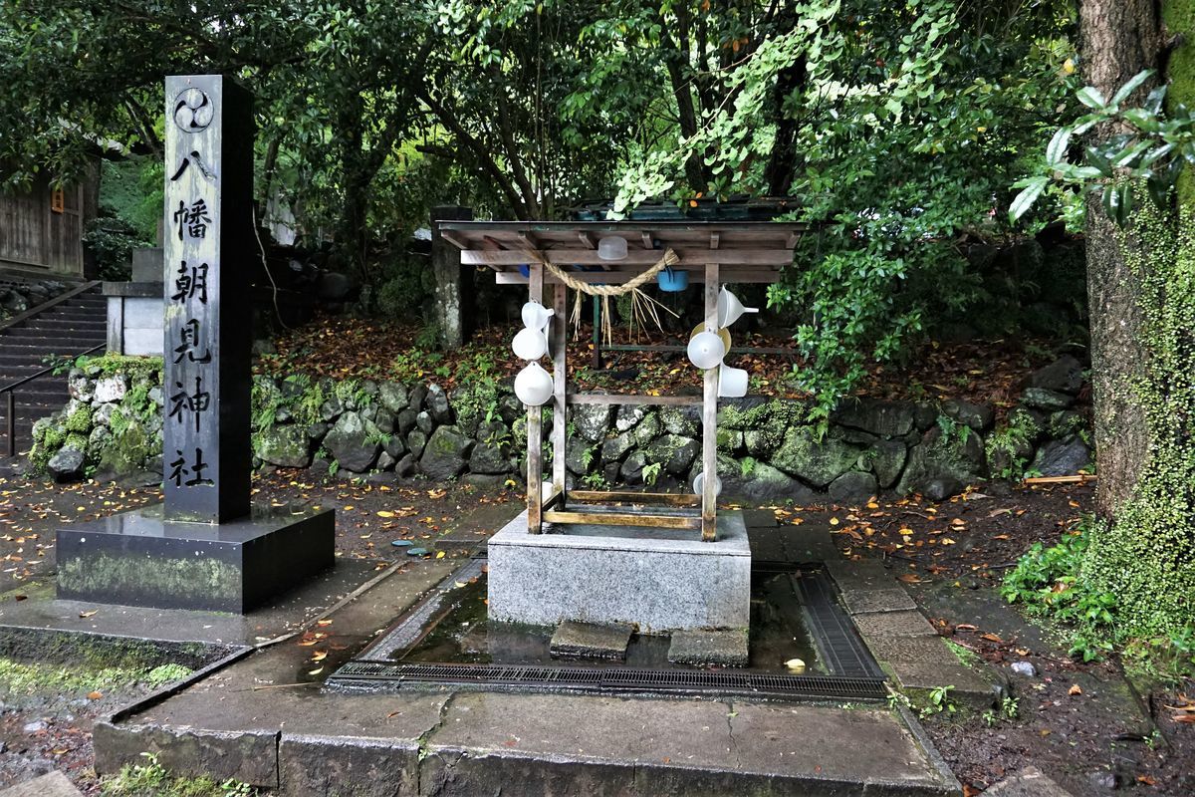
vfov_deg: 53.1
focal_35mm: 24
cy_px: 398
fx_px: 797
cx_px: 598
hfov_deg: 73.7
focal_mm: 16
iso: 2500
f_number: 3.5
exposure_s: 1/160
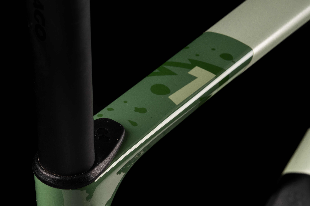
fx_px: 1050
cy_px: 161
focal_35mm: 122
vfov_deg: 11.2
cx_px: 78
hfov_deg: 16.7
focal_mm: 70
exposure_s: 1/160
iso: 100
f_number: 16
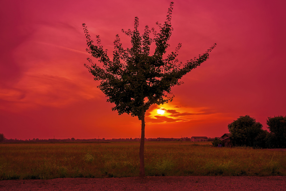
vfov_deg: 41.1
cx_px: 143
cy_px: 96
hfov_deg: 58.7
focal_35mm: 32
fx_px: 254
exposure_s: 1/1000
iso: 100
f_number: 4.5
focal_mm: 32
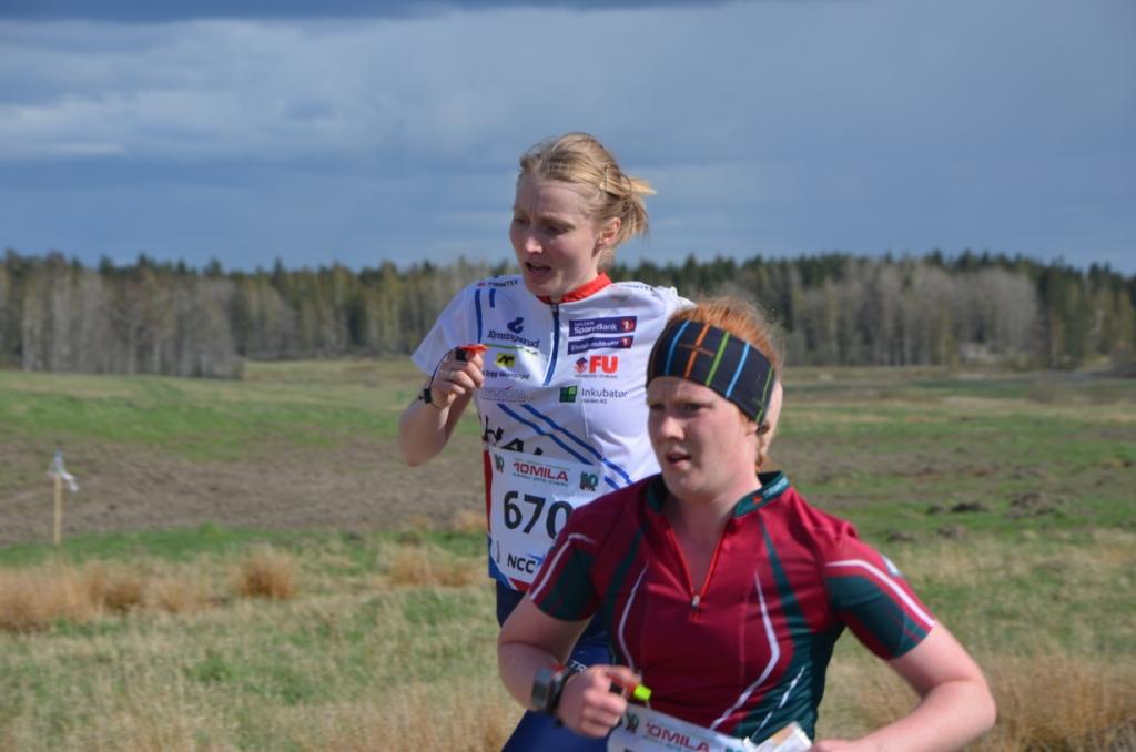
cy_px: 376
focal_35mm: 158
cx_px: 568
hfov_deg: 13.1
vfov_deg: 8.7
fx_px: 4959
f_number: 9
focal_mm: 105
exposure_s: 1/320
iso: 100
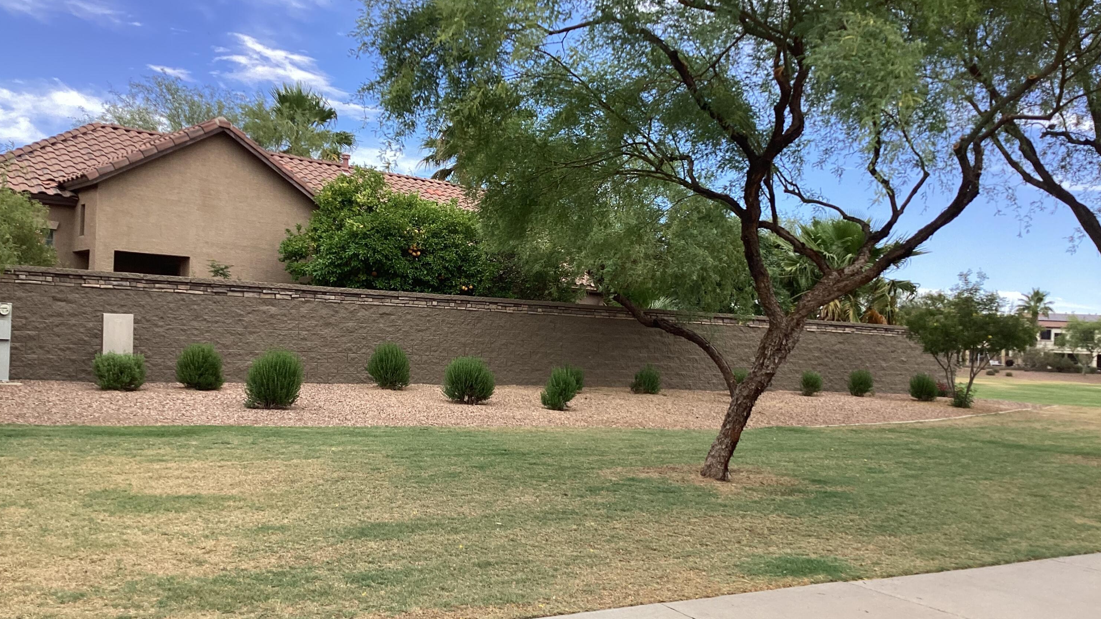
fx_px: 993
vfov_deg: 34.6
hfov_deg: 58.0
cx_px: 549
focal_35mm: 34
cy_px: 349
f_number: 2.4
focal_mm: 3.3
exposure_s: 1/734
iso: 25
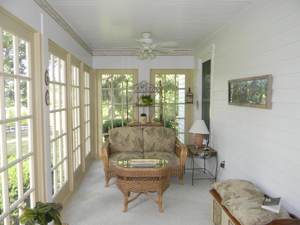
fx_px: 243
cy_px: 112
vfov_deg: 49.7
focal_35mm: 28
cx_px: 150
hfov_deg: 63.4
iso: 80
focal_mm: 5
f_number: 3.5
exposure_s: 1/58
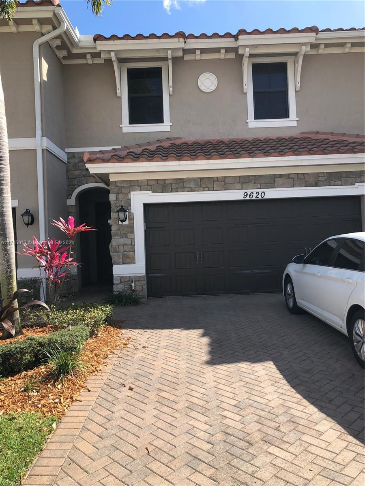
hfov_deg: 49.7
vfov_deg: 63.4
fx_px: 394
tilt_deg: +1.7
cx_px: 182
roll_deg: +3.4
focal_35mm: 28
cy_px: 243
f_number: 1.8
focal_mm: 3.99
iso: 20
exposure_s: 1/934
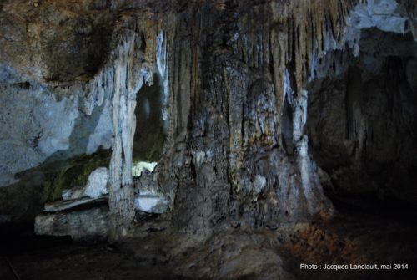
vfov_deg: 48.1
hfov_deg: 67.3
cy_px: 140
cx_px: 208
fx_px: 313
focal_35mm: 27
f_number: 3.5
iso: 1600
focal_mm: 18
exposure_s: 1/2
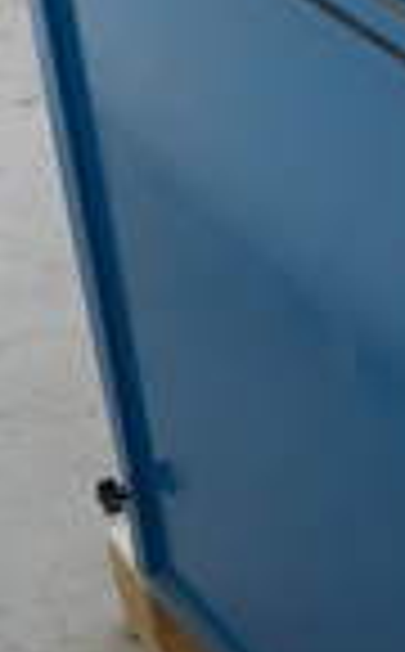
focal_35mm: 88
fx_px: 1562
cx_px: 860
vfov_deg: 23.5
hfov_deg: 12.6
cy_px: 445
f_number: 3.3
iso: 125
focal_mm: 4.1
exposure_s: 1/160
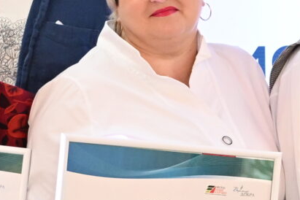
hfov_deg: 6.3
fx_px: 2726
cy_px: 238
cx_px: 379
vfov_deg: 4.2
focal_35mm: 327
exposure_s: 1/125
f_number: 2.8
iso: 1250
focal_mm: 35
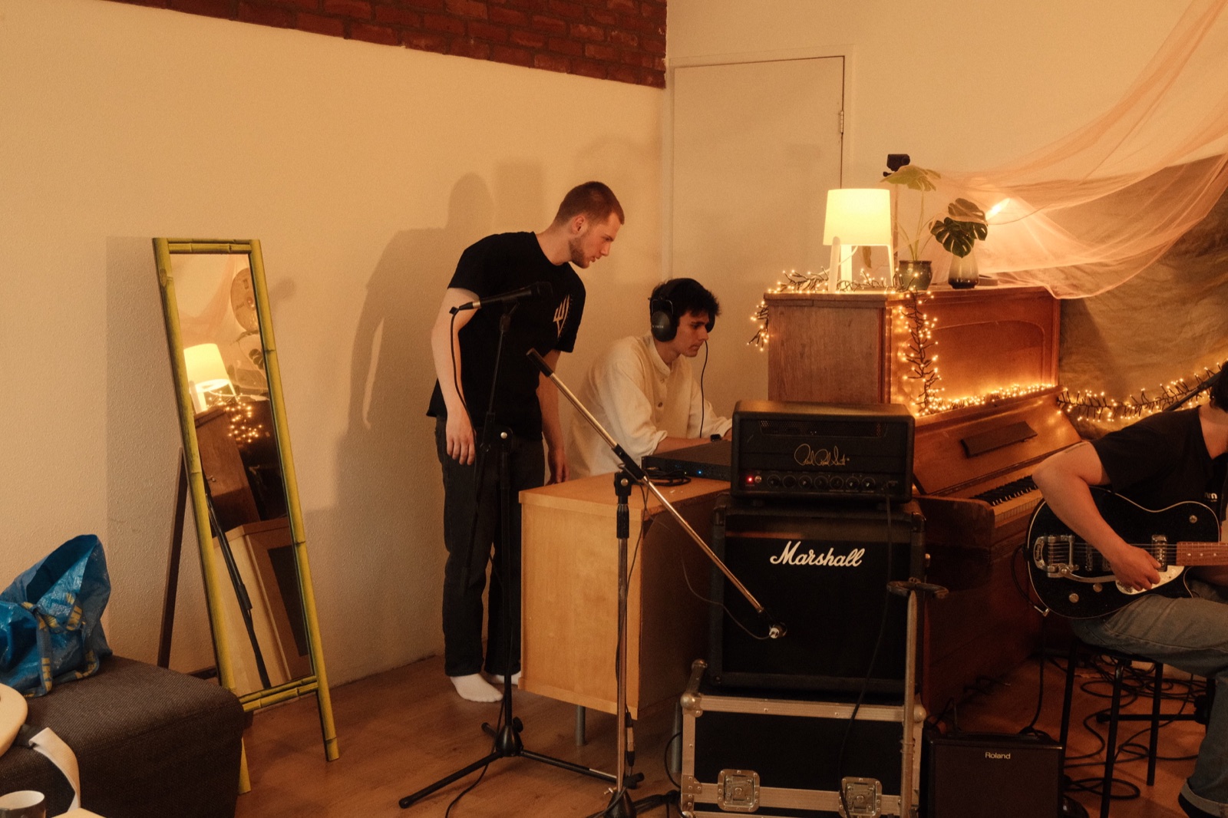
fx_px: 1398
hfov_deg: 47.4
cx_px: 614
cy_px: 409
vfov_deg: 32.6
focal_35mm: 41
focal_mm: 27.1
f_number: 6.4
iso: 5000
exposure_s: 1/60
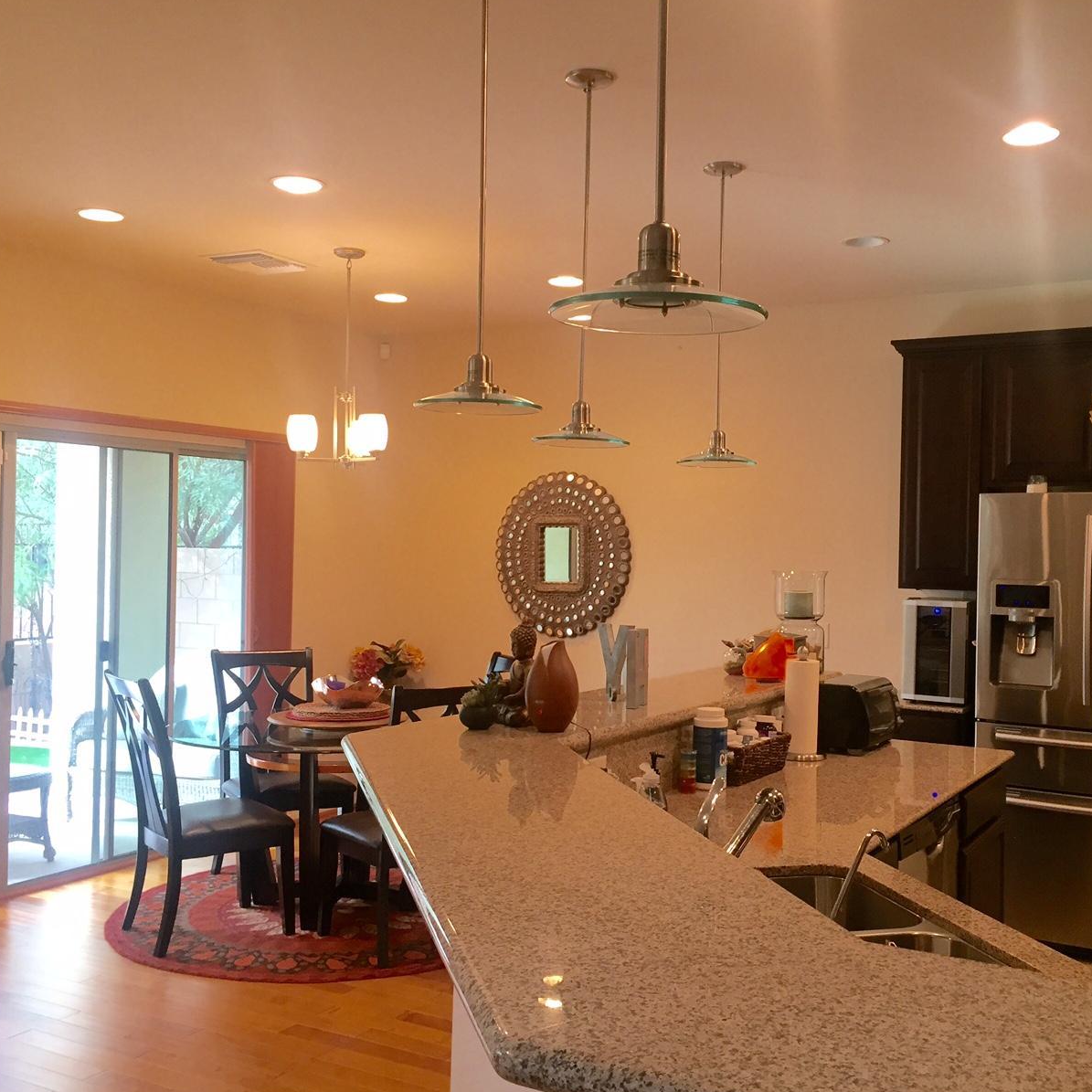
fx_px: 1249
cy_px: 548
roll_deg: -2.0
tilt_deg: -2.1
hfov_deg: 47.1
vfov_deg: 47.2
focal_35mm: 35
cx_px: 615
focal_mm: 4.15
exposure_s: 1/30
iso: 64
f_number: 2.2
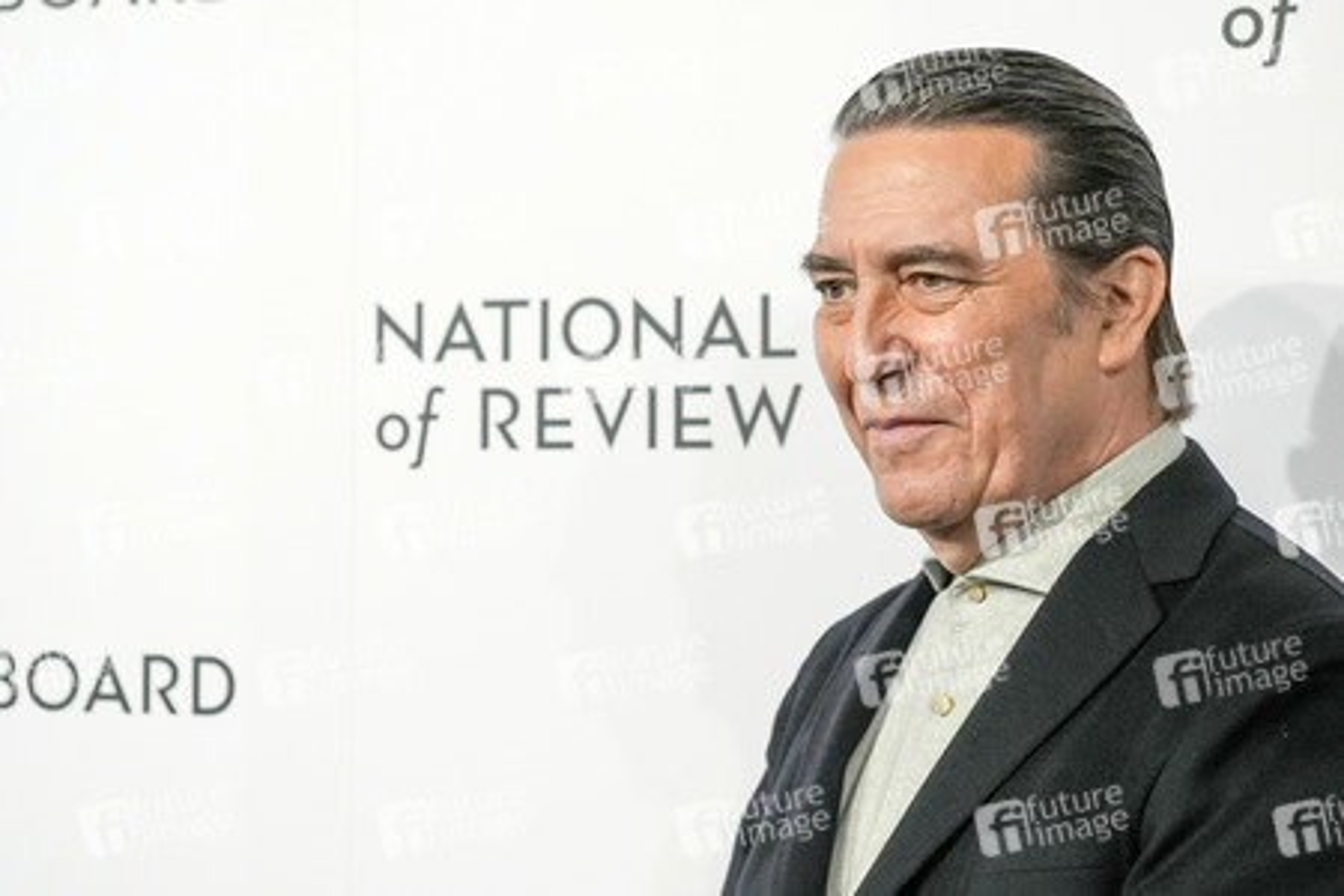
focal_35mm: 100
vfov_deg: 13.7
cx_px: 672
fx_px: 3733
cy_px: 448
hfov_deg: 20.4
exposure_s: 1/400
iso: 8000
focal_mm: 100
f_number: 5.6
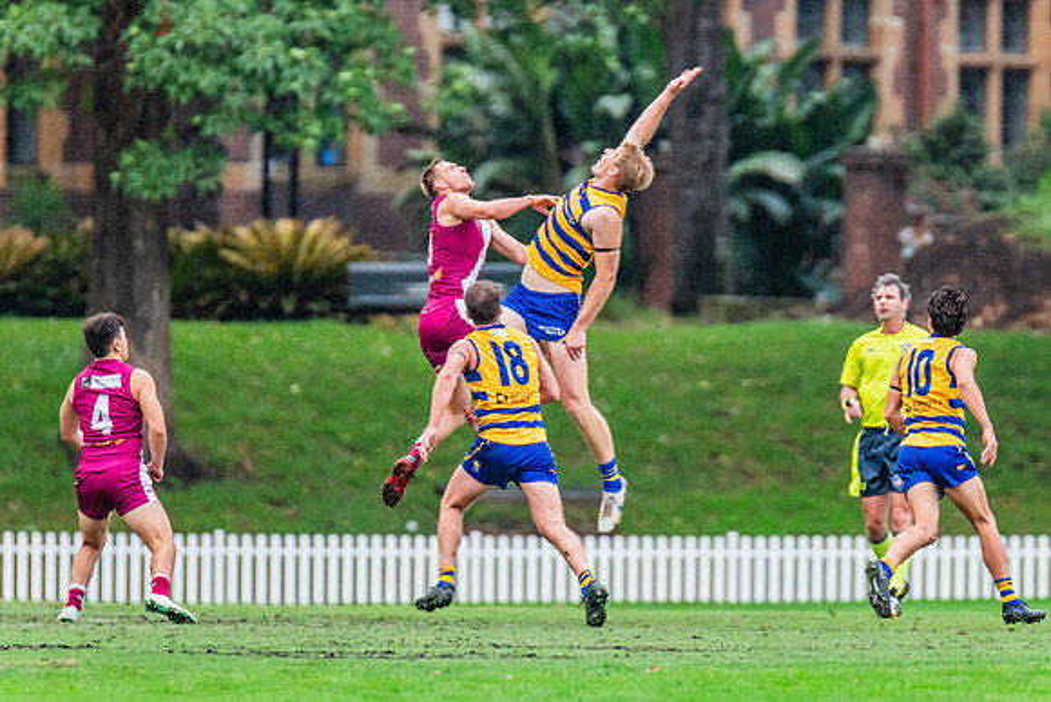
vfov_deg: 2.6
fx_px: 15408
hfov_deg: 3.9
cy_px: 332
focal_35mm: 528
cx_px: 555
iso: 2000
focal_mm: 500
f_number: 5.6
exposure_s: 1/1250
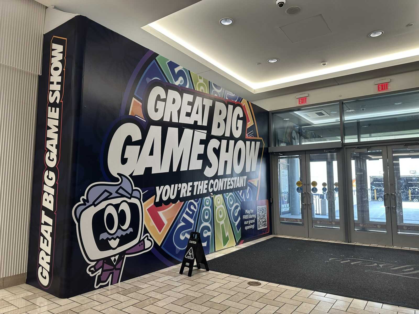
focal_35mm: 24
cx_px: 210
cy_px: 157
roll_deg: +0.3
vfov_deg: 56.8
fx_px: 291
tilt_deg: +4.6
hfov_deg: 71.6
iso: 160
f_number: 1.78
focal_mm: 6.86
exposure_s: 1/120
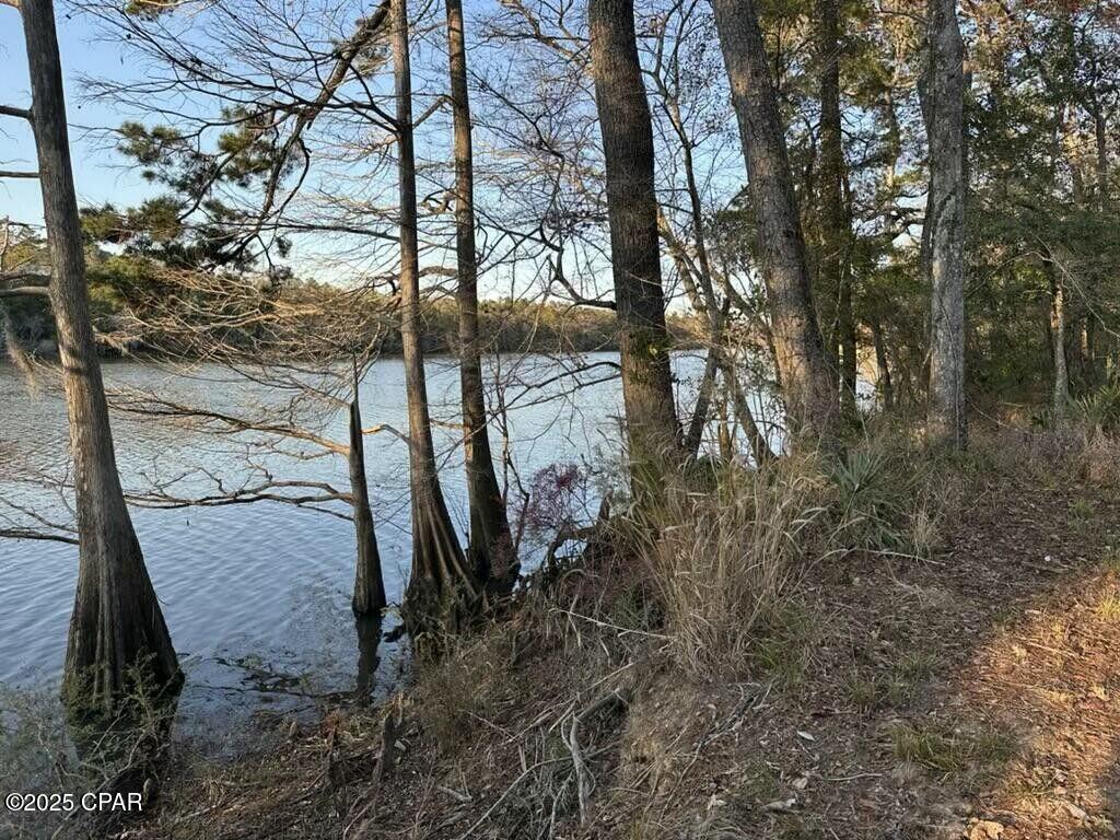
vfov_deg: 56.8
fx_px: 777
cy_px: 420
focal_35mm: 24
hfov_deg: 71.6
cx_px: 560
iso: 80
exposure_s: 1/952
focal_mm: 6.86
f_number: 1.78
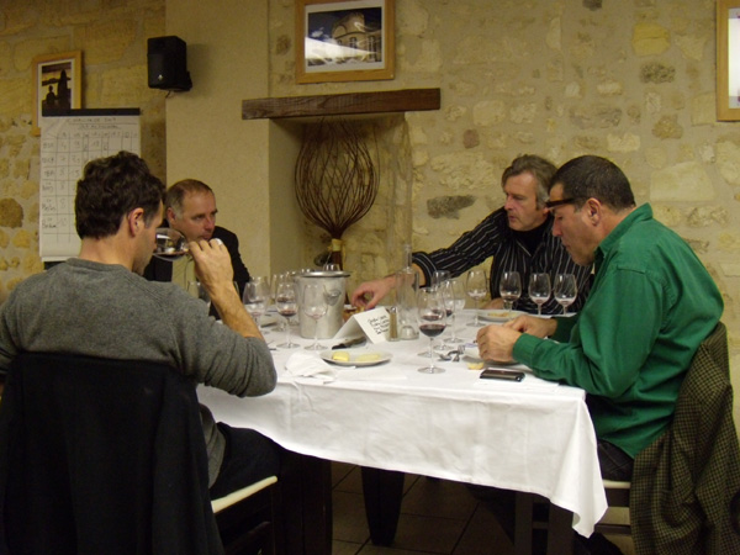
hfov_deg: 51.4
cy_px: 278
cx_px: 370
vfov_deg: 39.7
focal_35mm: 36
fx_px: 770
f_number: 3.6
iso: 400
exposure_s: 1/50
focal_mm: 6.4
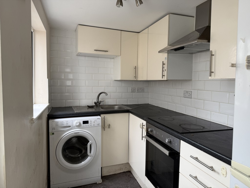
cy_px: 94
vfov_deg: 56.8
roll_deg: -0.8
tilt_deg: -4.5
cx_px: 125
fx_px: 173
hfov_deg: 71.6
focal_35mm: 24
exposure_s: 1/121
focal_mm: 6.76
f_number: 1.78
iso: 64
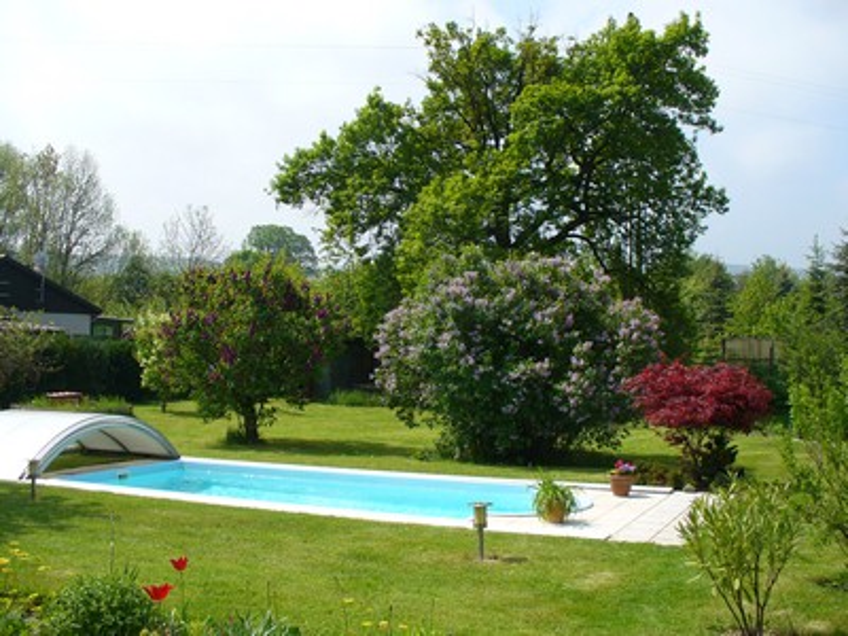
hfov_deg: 50.1
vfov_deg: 38.7
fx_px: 906
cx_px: 424
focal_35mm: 37
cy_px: 318
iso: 100
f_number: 5.6
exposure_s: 1/400
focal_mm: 6.1
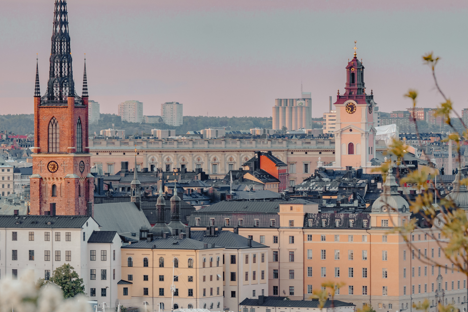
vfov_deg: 5.0
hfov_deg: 7.5
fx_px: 3575
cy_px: 128
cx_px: 61
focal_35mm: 275
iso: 250
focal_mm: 143
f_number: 8
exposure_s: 1/30
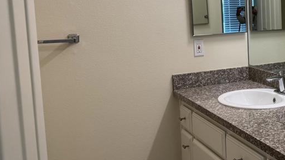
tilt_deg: -6.3
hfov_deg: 36.6
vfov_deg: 22.9
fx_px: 393
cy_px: 41
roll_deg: +2.1
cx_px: 271
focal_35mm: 52
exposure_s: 1/120
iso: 125
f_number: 1.78
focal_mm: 6.76
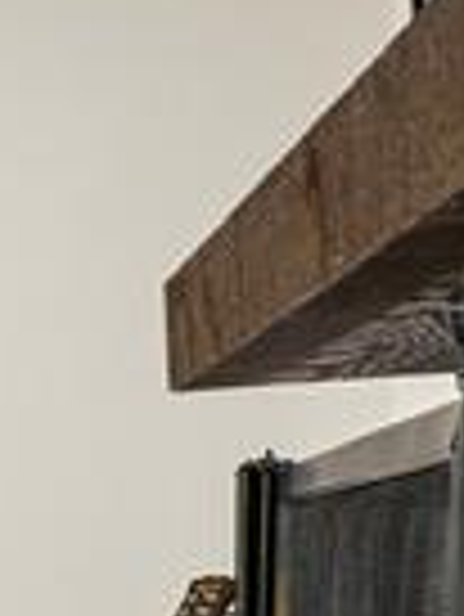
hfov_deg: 6.5
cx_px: -1820
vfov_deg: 17.0
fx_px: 2052
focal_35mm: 115
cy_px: 499
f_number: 9
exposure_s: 1.6
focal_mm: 16
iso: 125
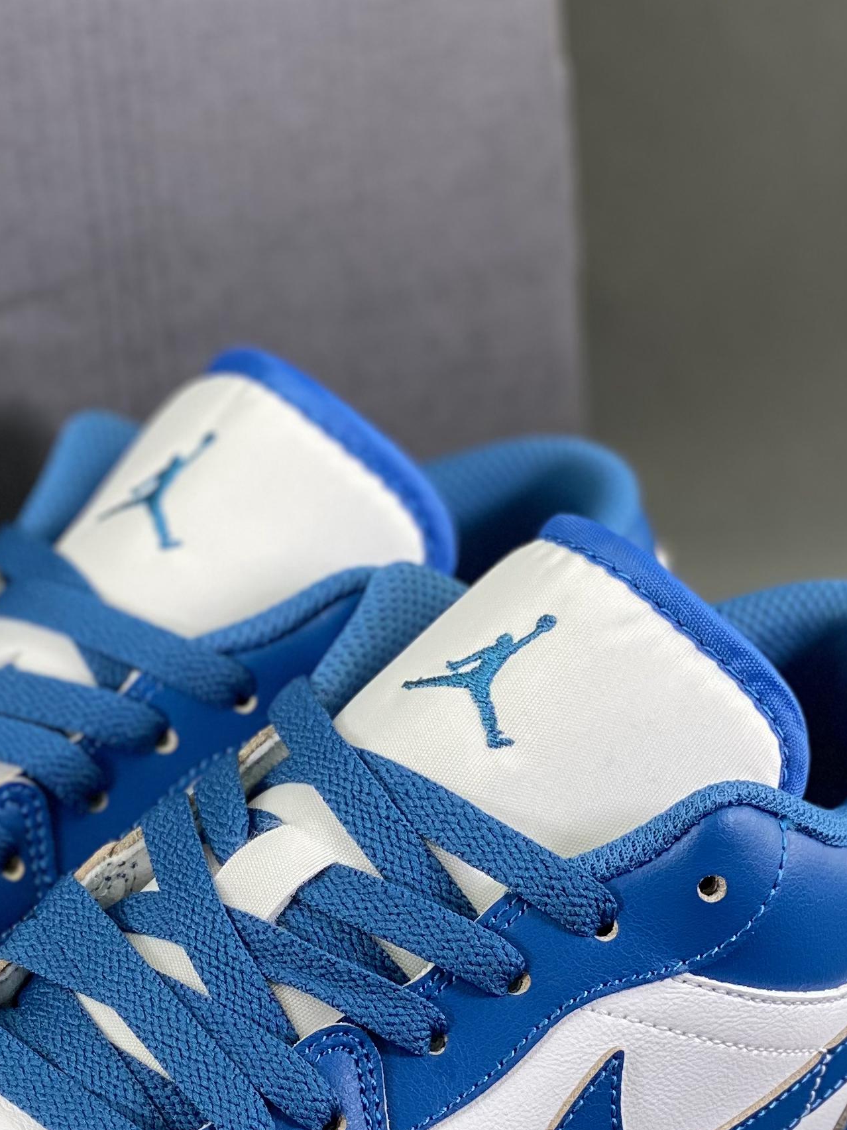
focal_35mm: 123
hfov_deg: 12.0
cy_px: 927
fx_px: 4014
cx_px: 139
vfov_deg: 15.9
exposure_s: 1/122
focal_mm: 6
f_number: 2
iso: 32
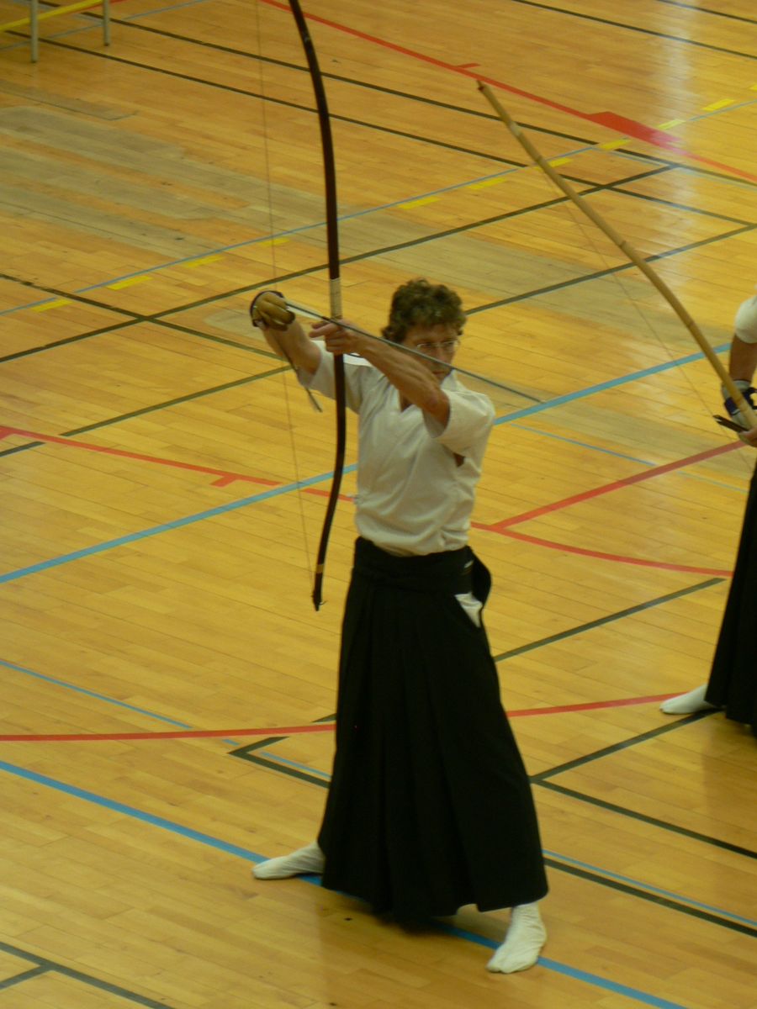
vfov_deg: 9.2
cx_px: 378
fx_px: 6298
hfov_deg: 6.9
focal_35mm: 216
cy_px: 504
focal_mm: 35.9
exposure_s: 1/30
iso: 100
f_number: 3.3
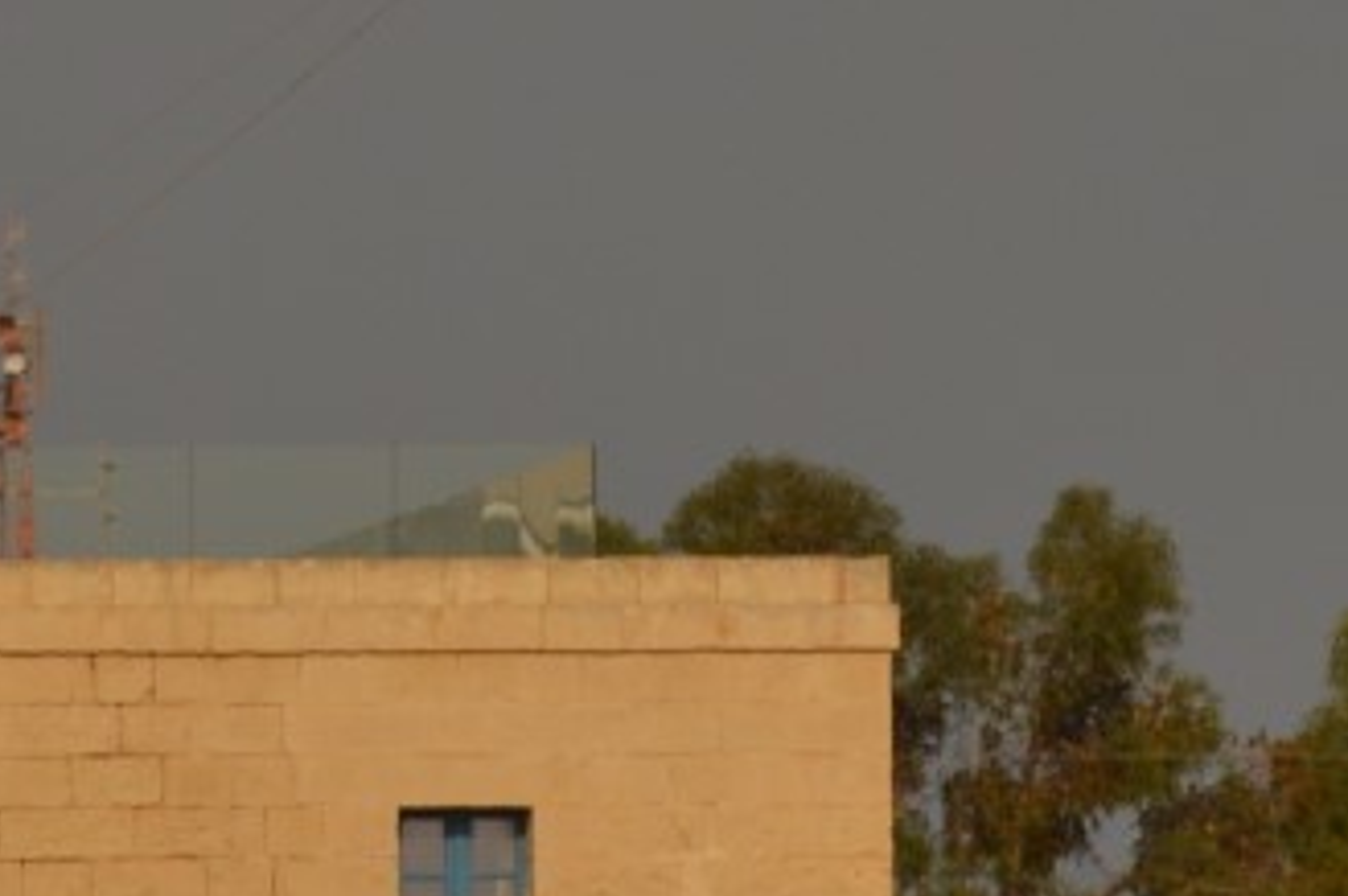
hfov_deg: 1.5
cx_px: -510
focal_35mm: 1413
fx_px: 52855
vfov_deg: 1.0
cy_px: -826
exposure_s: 1/1000
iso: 100
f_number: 8
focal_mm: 190
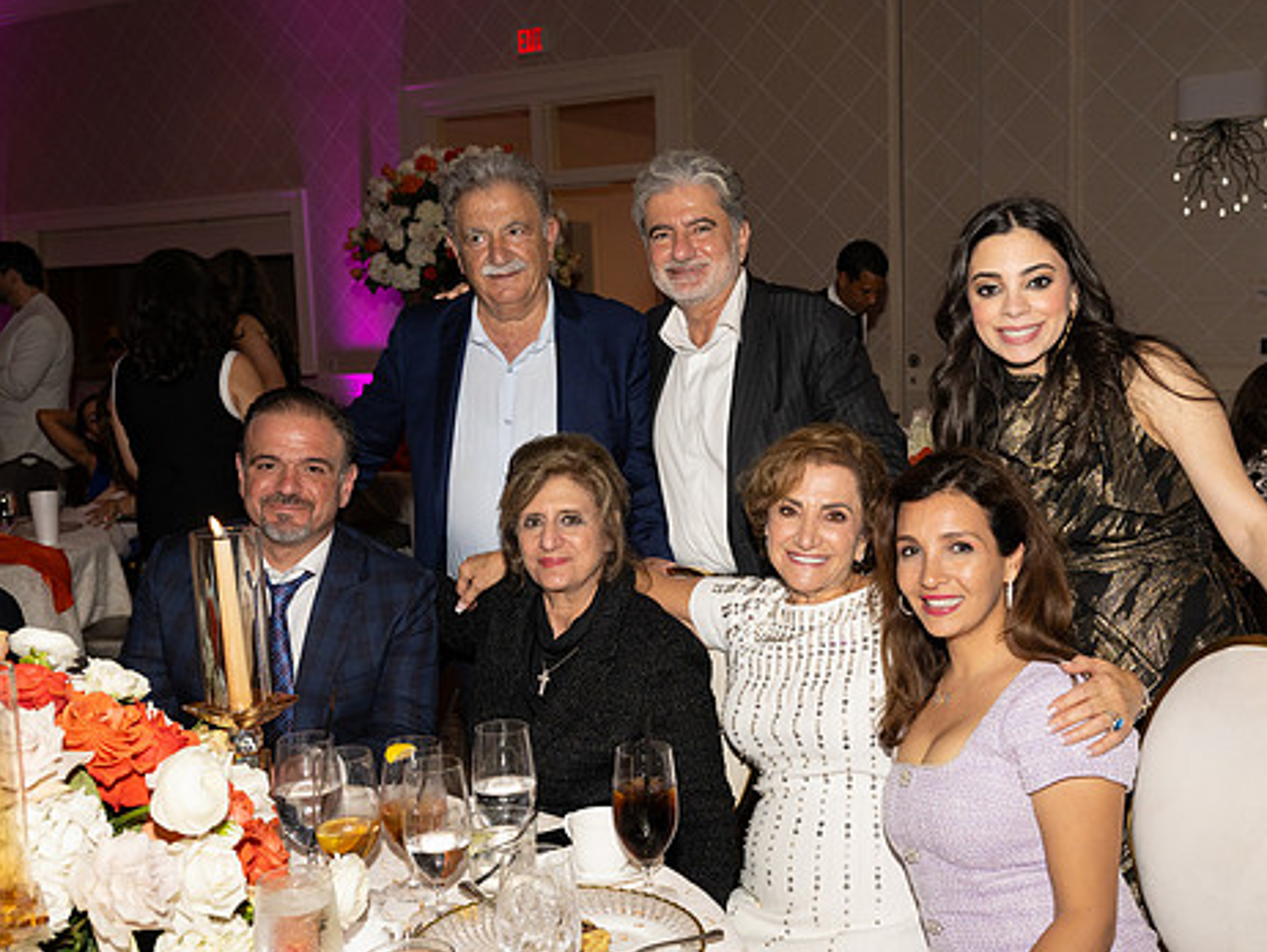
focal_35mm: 38
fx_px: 1392
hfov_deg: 48.7
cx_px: 746
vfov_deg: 37.7
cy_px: 517
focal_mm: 31.5
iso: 800
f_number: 5.6
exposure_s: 1/100
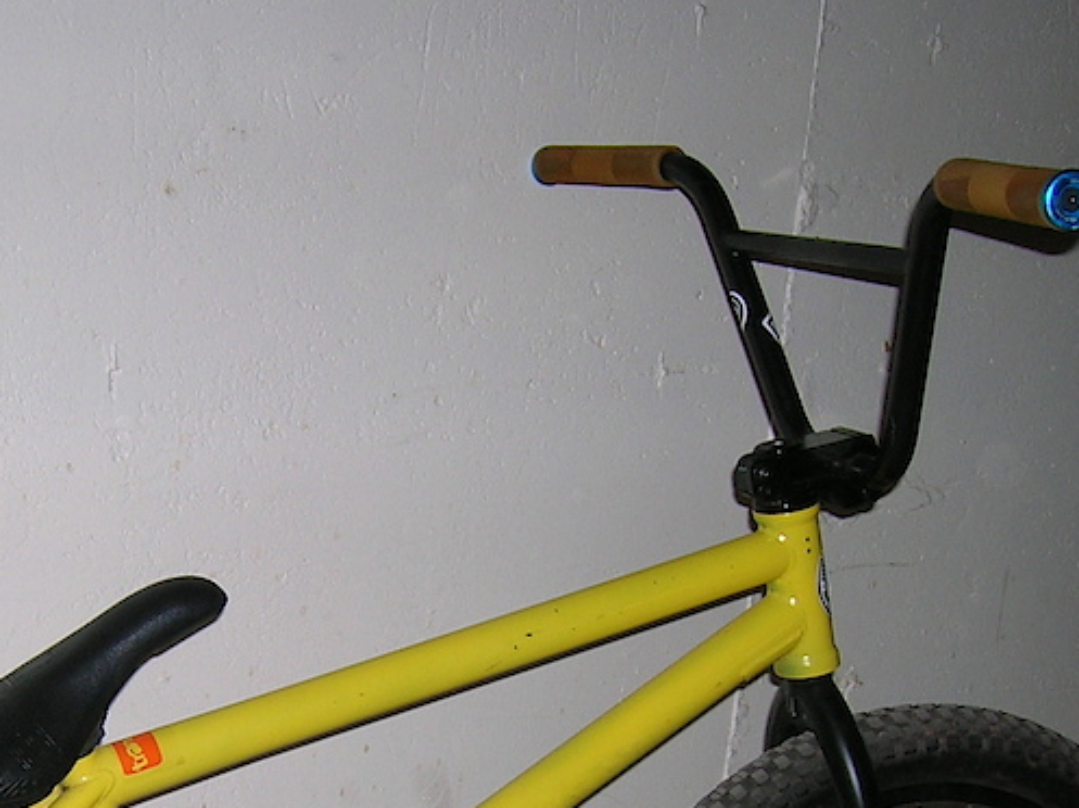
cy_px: 808
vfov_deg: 20.3
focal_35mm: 70
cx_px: 267
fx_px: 2180
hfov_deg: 27.4
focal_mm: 5.7
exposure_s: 1/60.1
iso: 50
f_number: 2.9
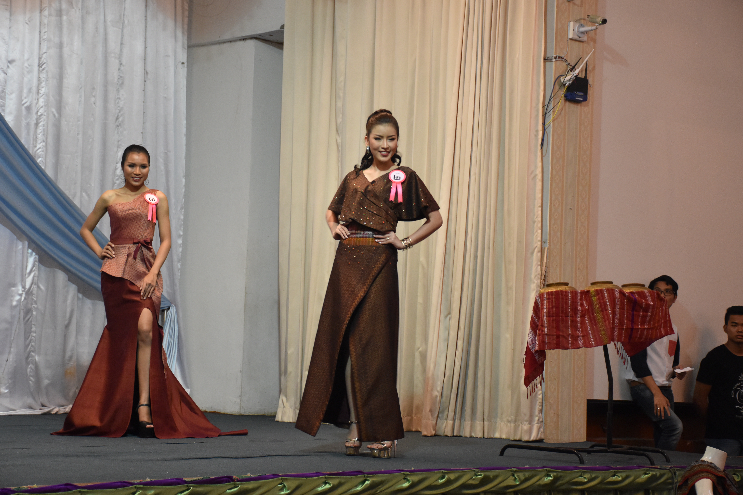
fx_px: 1610
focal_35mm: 78
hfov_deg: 26.0
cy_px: 248
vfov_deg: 17.5
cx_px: 372
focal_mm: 52
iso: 1800
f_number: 4.8
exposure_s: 1/60
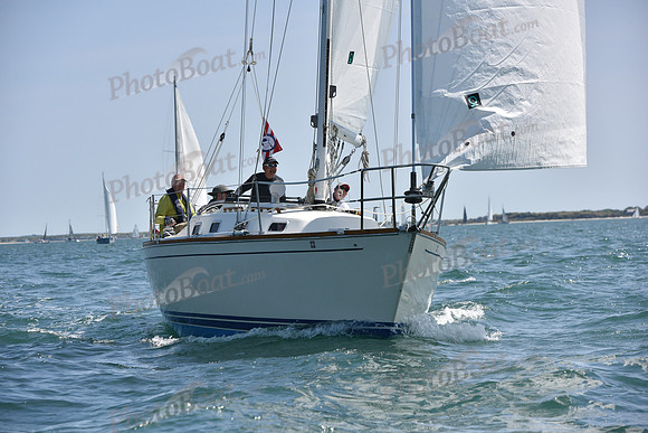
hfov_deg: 16.8
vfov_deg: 11.2
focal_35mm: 122
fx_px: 2196
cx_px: 324
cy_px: 216
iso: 320
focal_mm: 122
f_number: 6.3
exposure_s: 1/800
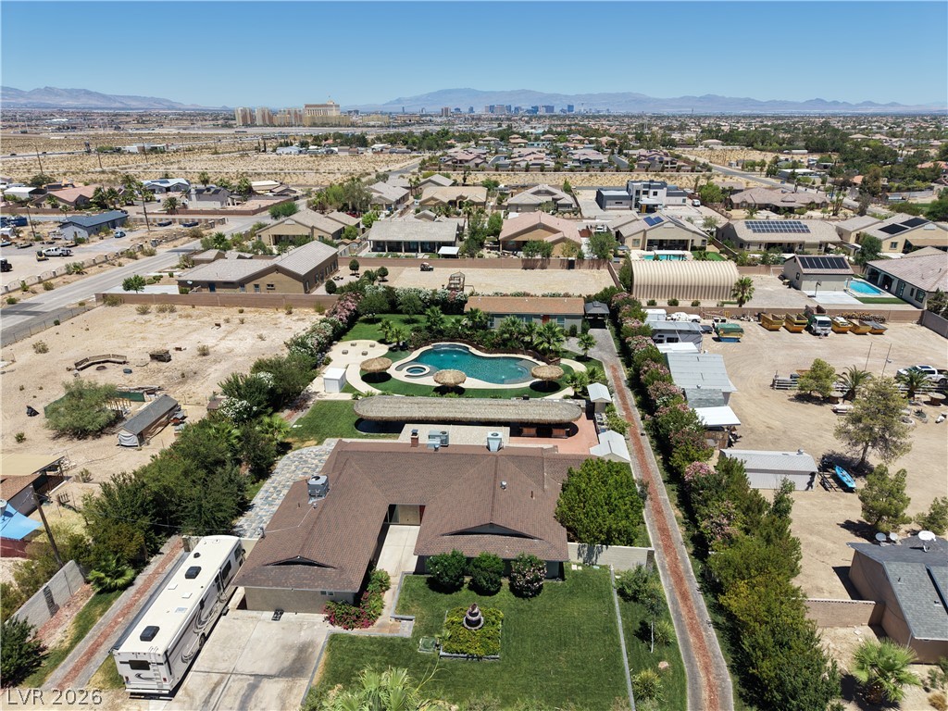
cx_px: 474
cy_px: 356
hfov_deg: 71.6
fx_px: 657
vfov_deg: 56.8
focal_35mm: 24
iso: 140
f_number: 1.8
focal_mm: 8.67
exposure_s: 1/4000
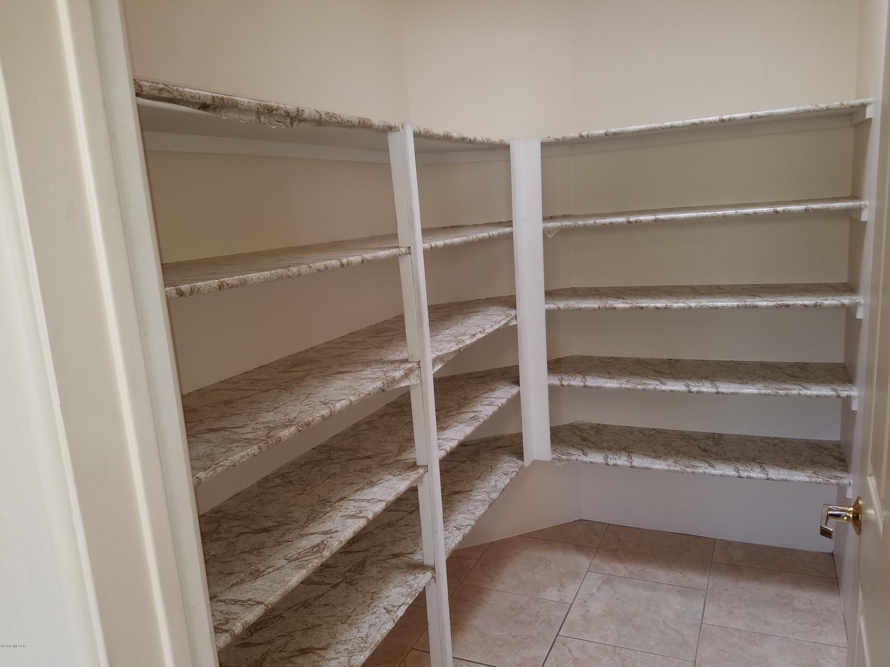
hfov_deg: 67.3
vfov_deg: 53.1
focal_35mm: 26
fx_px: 668
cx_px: 445
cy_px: 334
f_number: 1.7
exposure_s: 1/120
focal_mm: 4.2
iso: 100
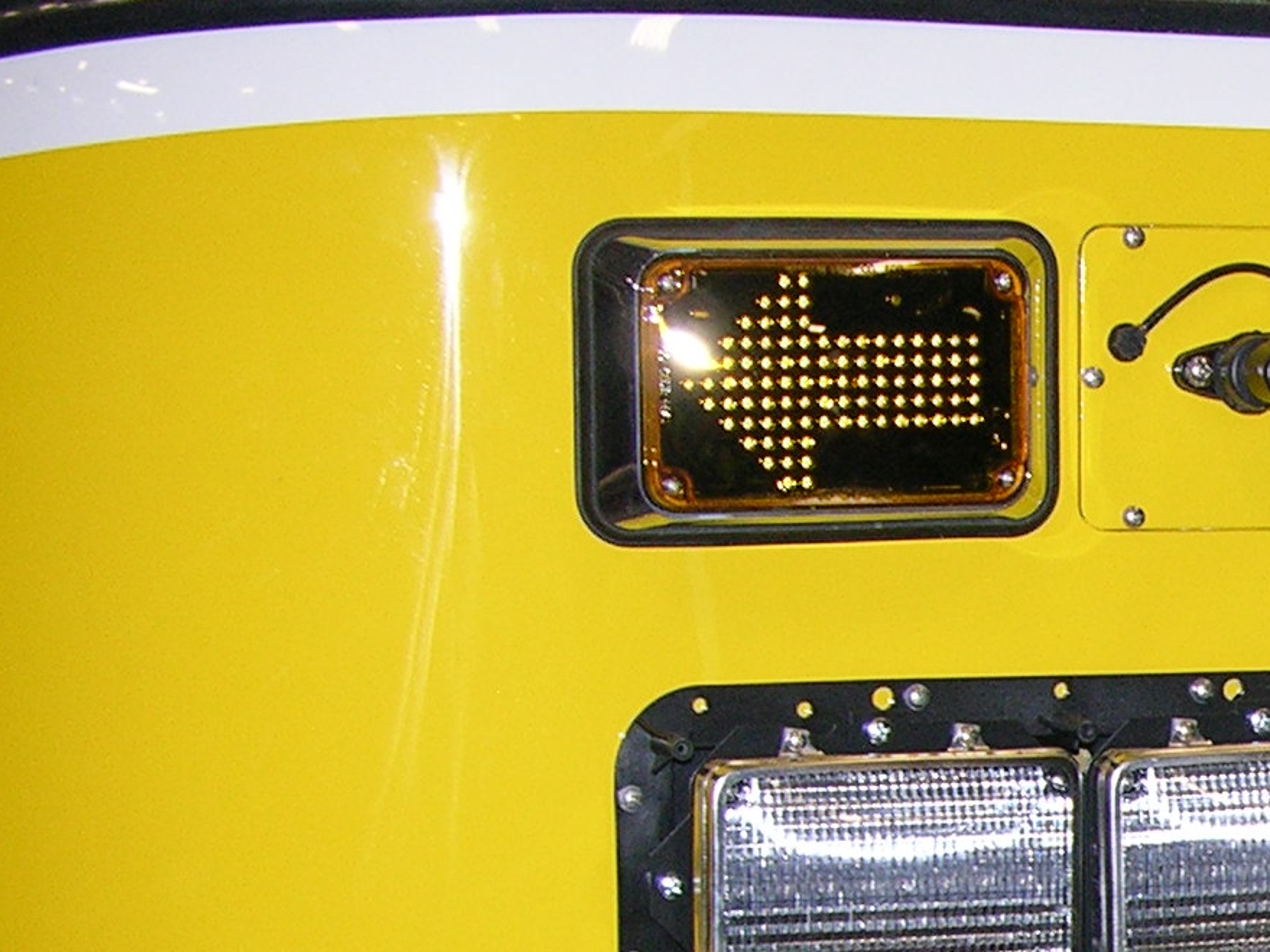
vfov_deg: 11.0
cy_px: 1400
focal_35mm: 130
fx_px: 4769
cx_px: 1969
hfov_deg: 14.1
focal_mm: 8.9
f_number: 2.8
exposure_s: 1/60.1
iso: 100
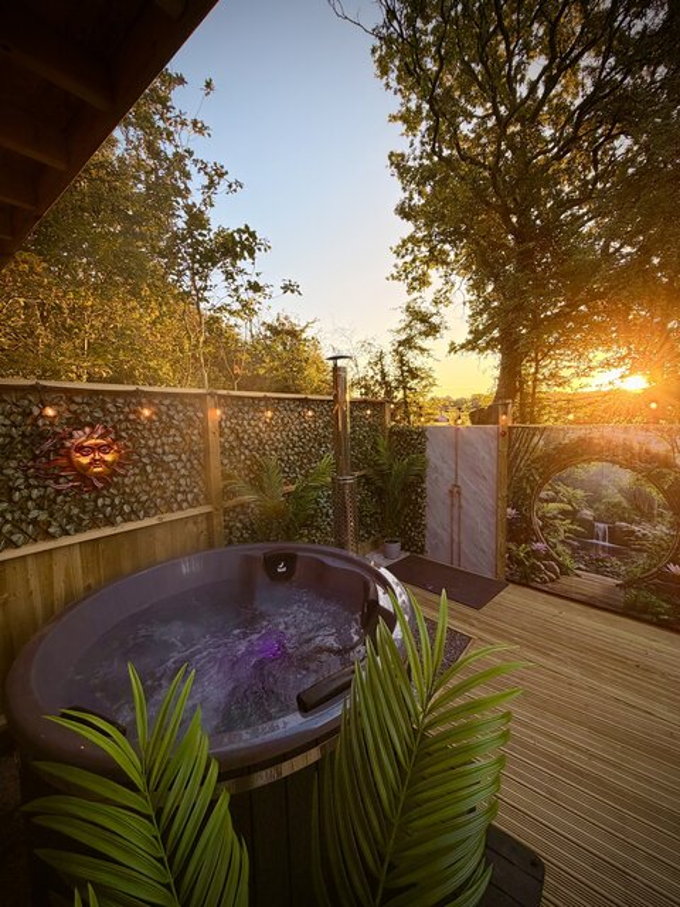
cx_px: 340
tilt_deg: -5.3
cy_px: 454
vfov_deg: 102.1
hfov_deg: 85.7
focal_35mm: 14
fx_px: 367
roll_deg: +1.7
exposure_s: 1/121
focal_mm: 2.22
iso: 40
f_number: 2.2
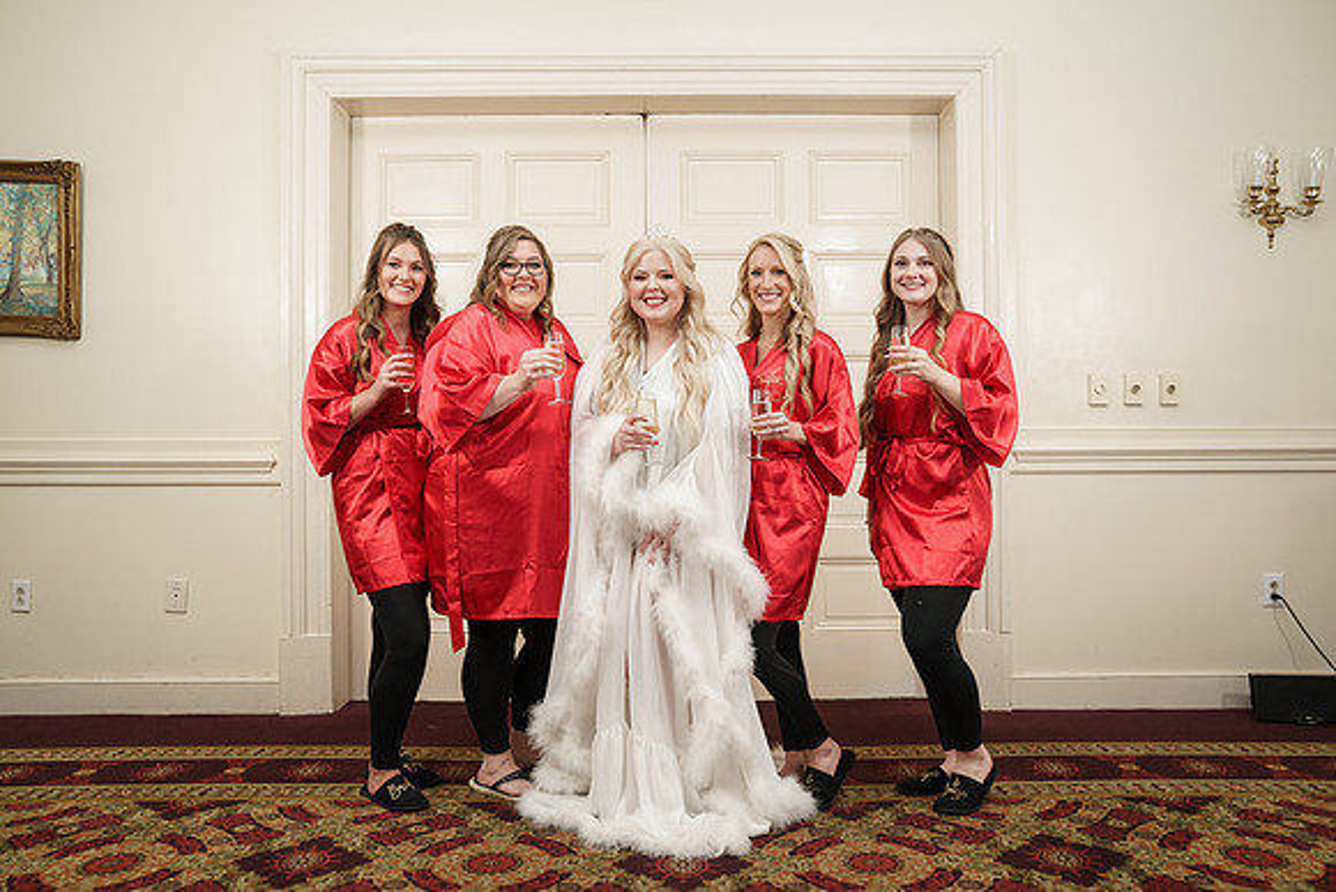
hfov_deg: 63.4
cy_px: 446
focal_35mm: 29
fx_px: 1082
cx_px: 670
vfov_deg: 44.8
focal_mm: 29
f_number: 4
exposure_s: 1/100
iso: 2000
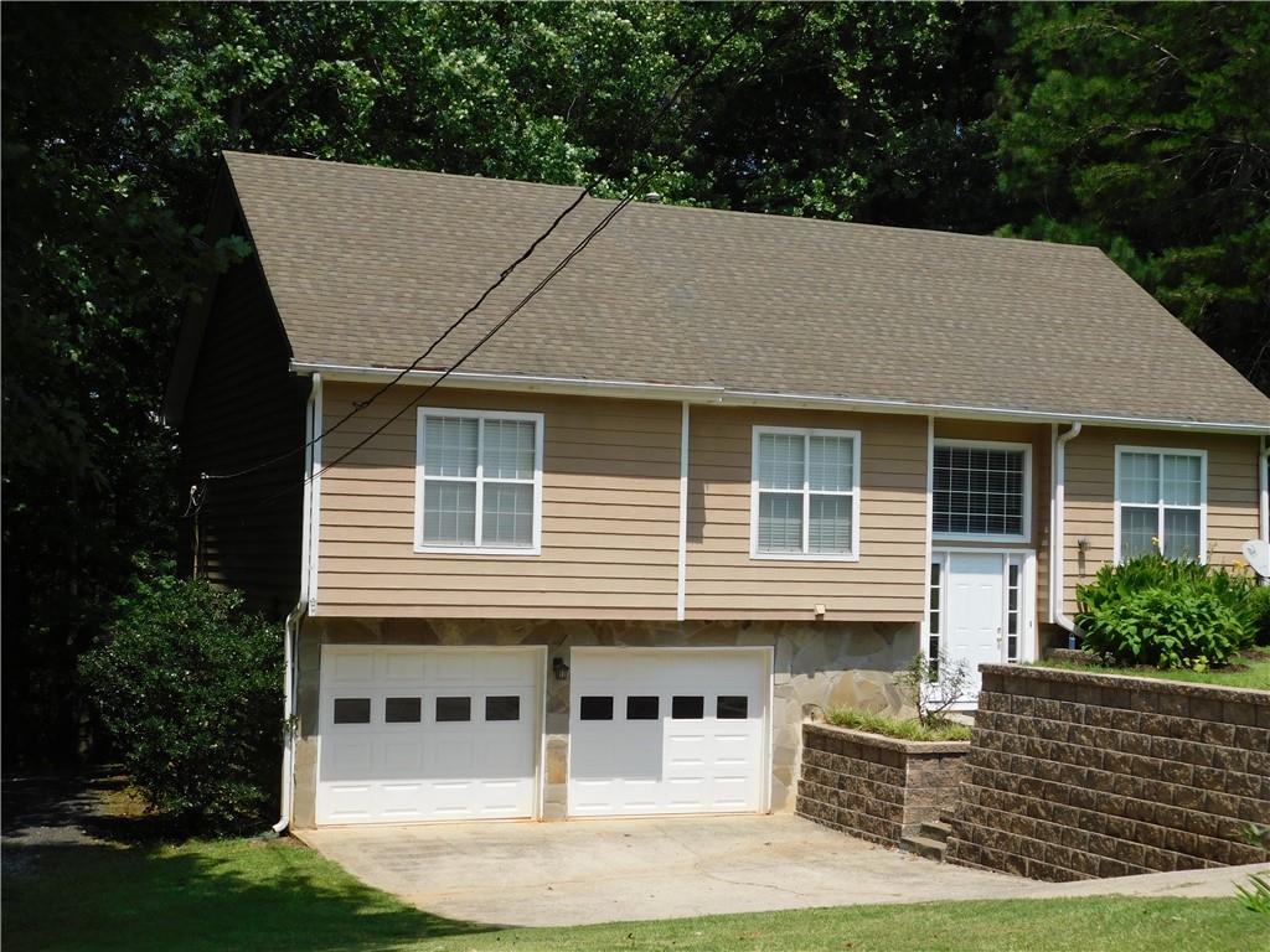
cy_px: 476
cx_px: 635
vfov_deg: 28.6
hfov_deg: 37.5
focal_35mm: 51
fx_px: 1871
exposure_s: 1/1000
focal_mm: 9
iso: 125
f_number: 3.8
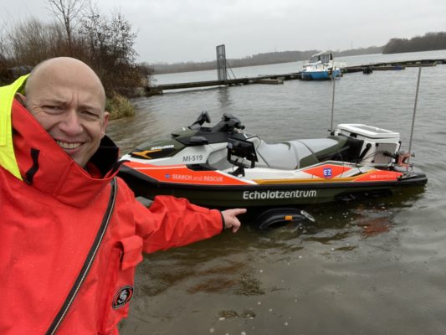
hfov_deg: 73.9
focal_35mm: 23
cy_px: 168
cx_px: 223
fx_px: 296
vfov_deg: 58.9
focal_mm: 2.71
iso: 100
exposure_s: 1/122
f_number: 2.2
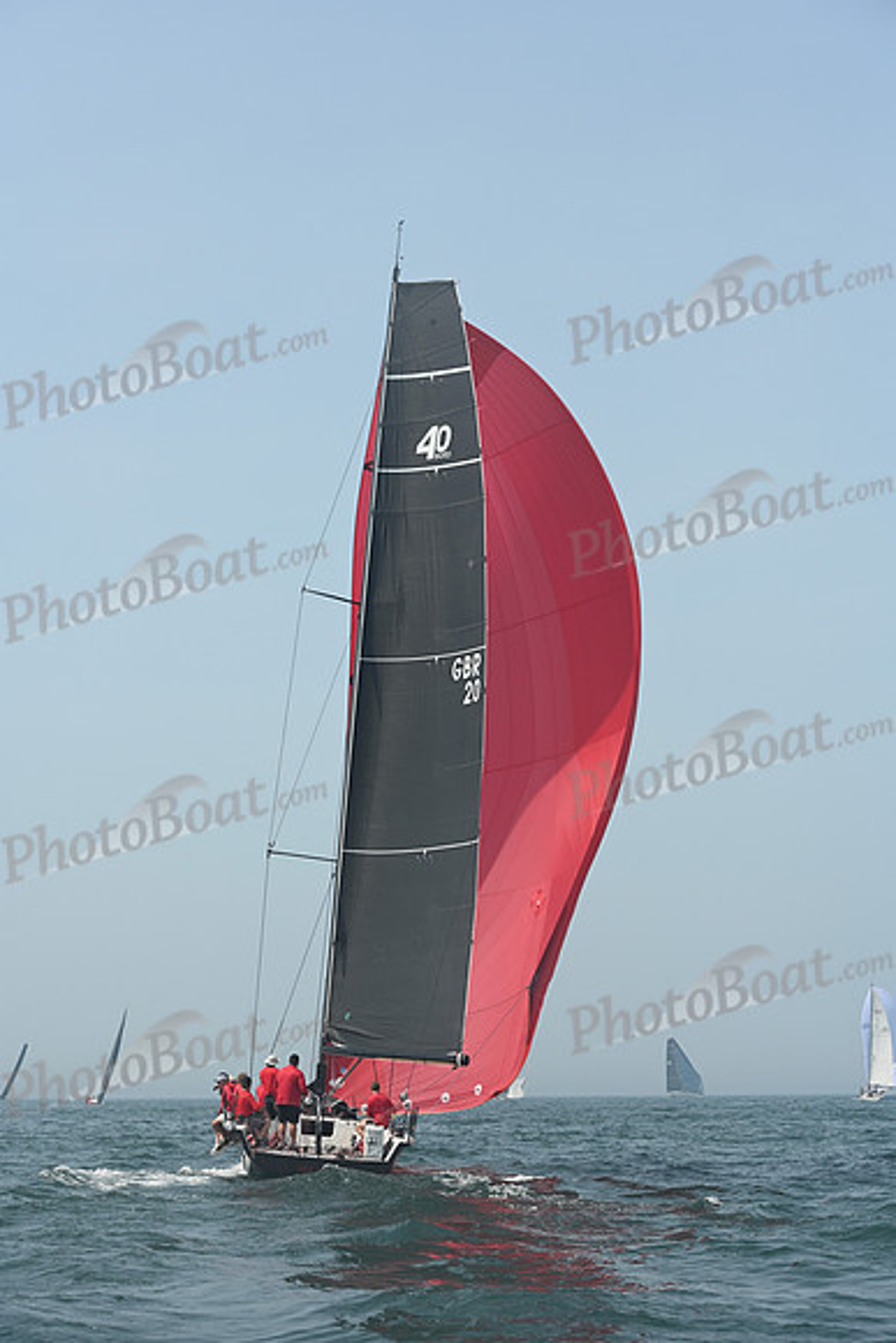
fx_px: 2985
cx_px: 448
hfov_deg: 17.1
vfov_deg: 25.4
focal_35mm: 80
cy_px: 672
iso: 320
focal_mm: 80
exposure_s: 1/1250
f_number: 8
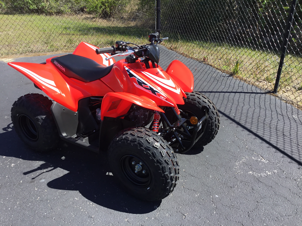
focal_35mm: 31
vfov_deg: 45.4
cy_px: 113
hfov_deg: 58.4
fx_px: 270
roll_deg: +3.1
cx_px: 151
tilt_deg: -25.9
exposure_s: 1/631
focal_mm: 3.3
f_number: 2.4
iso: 25
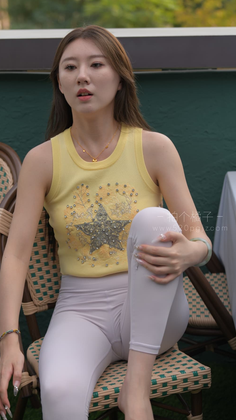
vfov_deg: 28.6
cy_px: 210
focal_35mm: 74
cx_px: 101
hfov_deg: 16.3
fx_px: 824
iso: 110
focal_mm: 70
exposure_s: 1/400
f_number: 4
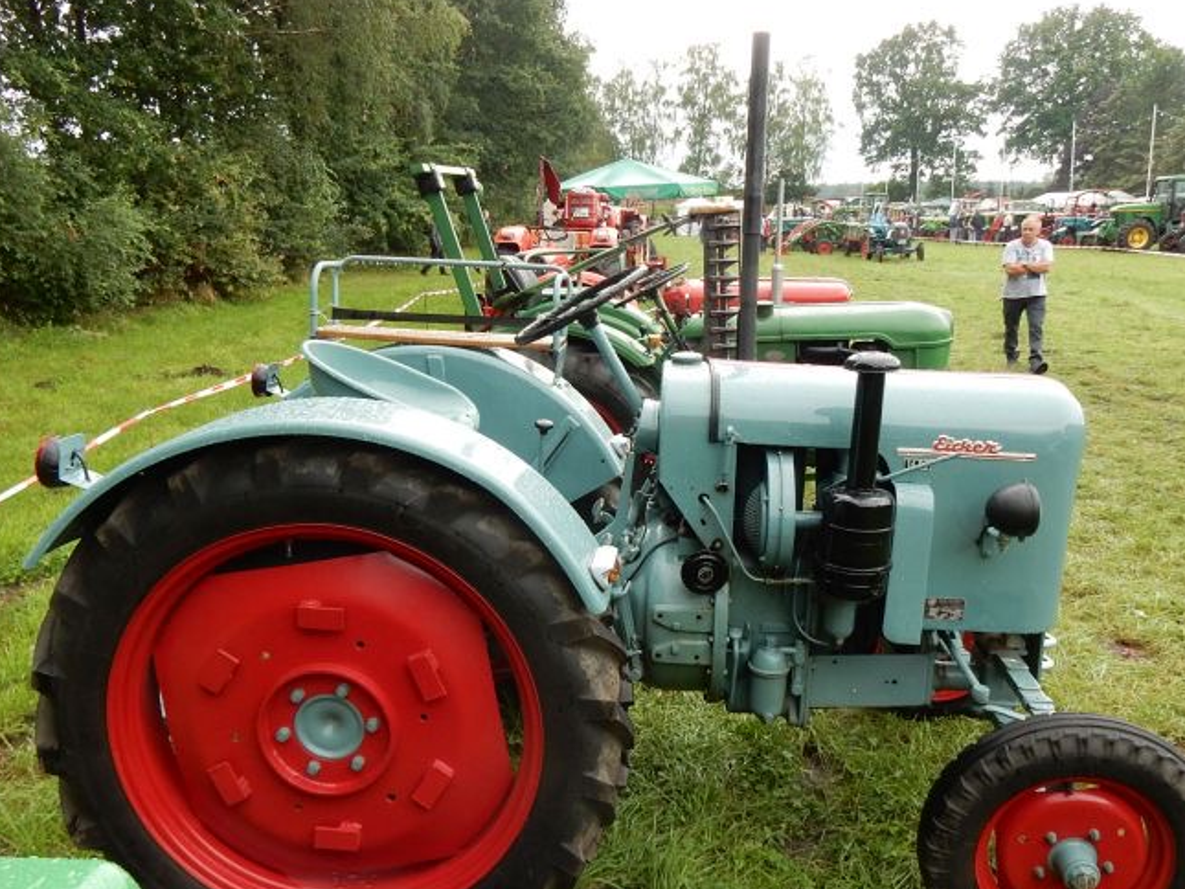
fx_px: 1061
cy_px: 470
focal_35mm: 31
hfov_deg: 58.3
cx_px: 626
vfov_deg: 45.4
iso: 180
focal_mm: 4.5
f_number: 3.7
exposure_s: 1/250
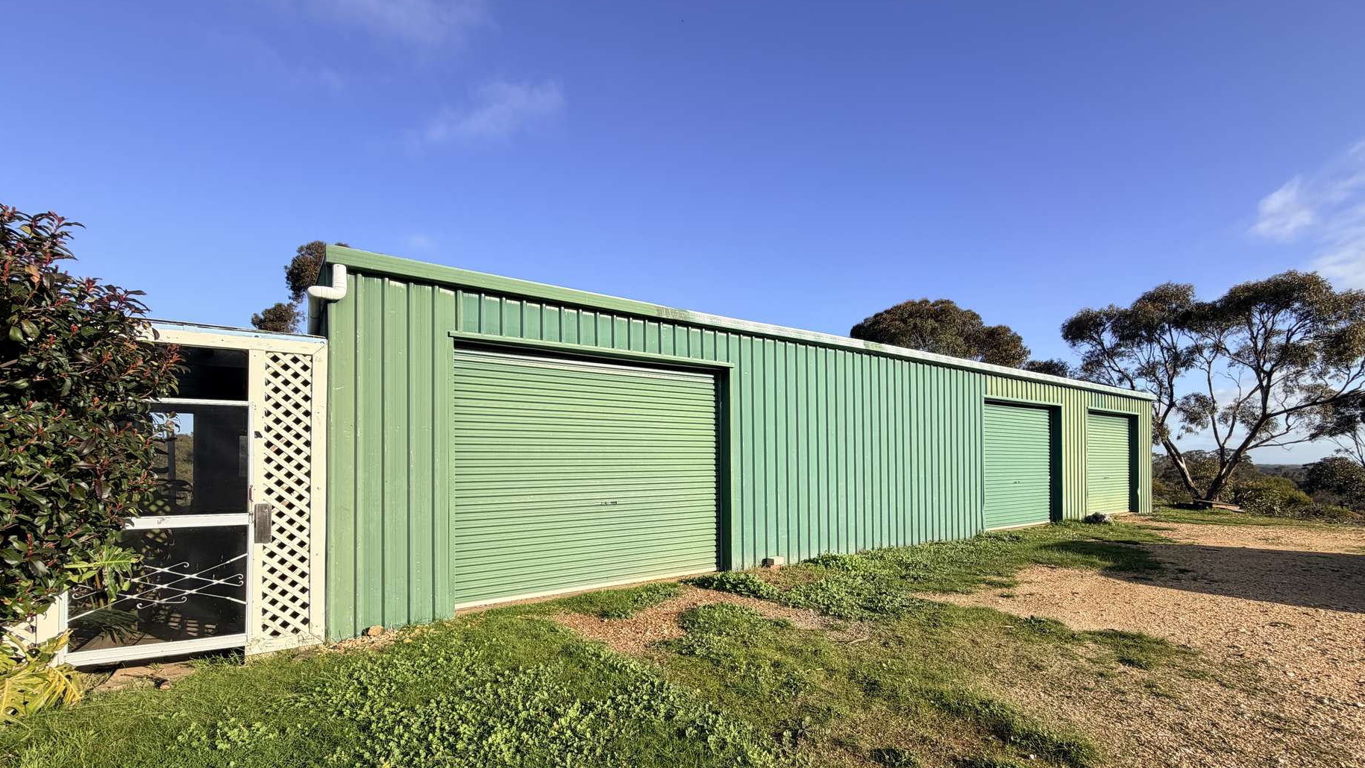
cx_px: 714
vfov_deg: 66.6
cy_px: 455
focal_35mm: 16
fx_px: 579
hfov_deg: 99.3
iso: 32
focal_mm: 2.22
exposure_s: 1/770
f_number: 2.2
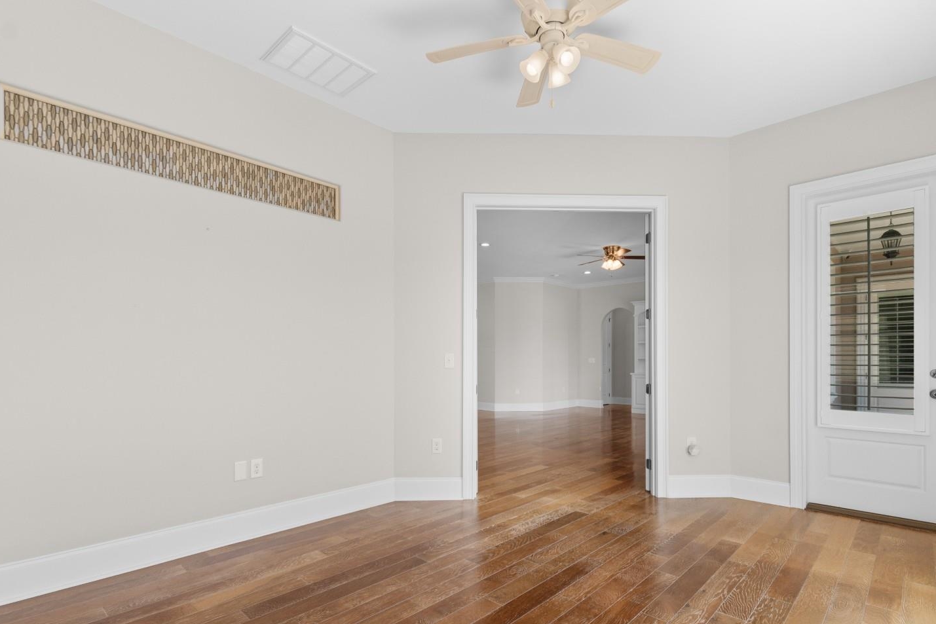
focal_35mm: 17
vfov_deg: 70.1
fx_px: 442
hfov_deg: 93.2
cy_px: 353
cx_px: 481
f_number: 4.5
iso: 100
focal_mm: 10
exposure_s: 1/10
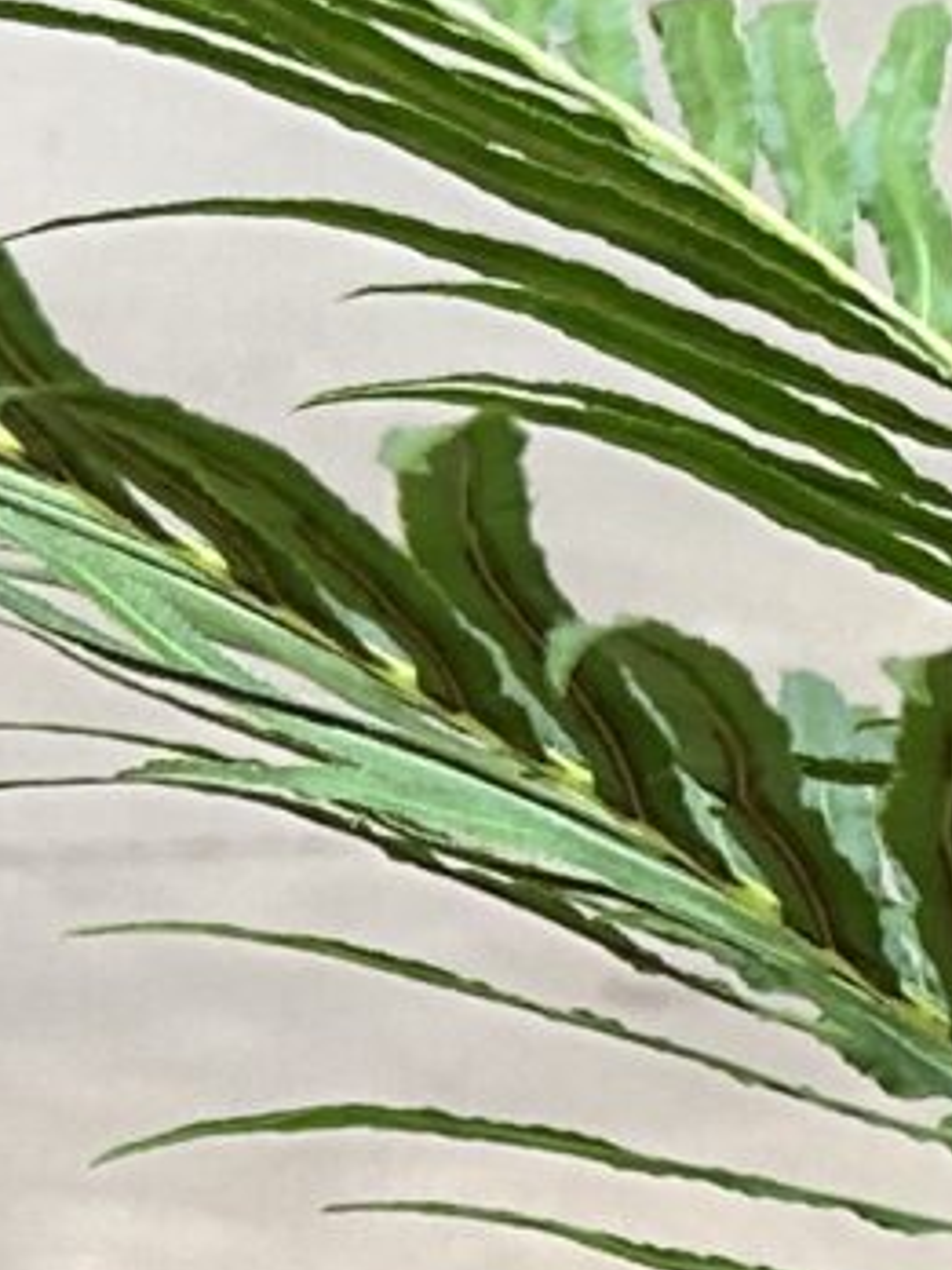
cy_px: 2204
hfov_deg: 7.0
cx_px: 2761
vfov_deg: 9.9
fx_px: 7004
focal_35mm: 191
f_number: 1.5
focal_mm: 5.7
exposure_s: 1/60
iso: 100
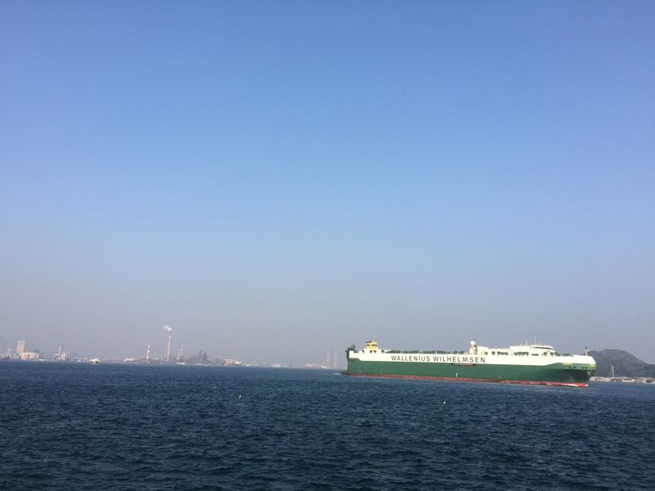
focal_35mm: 29
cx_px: 328
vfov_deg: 48.2
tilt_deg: +13.3
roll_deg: -3.2
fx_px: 549
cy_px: 246
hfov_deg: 61.7
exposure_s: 1/1883
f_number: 2.2
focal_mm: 4.15
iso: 32
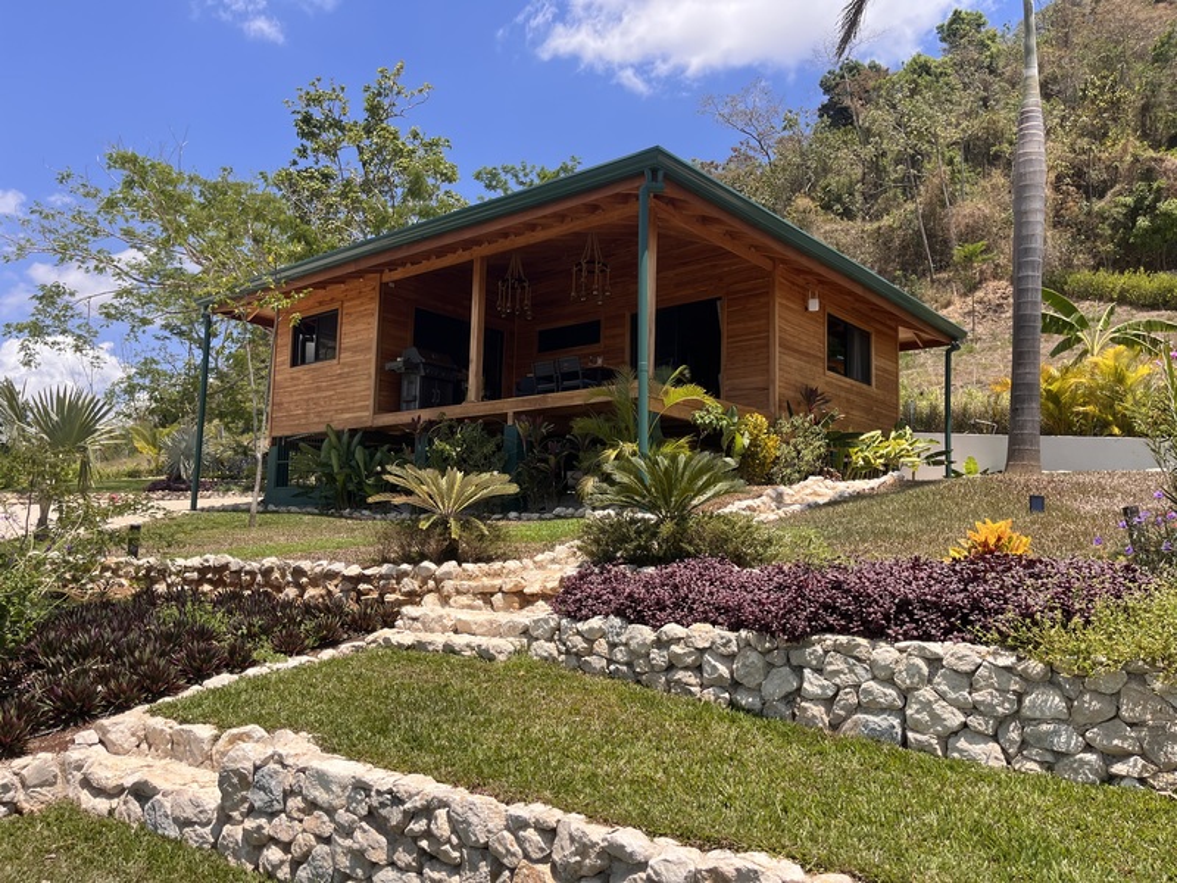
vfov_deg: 53.1
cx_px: 588
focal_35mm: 26
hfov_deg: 67.3
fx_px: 884
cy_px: 442
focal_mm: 5.1
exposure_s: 1/2268
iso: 50
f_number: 1.6
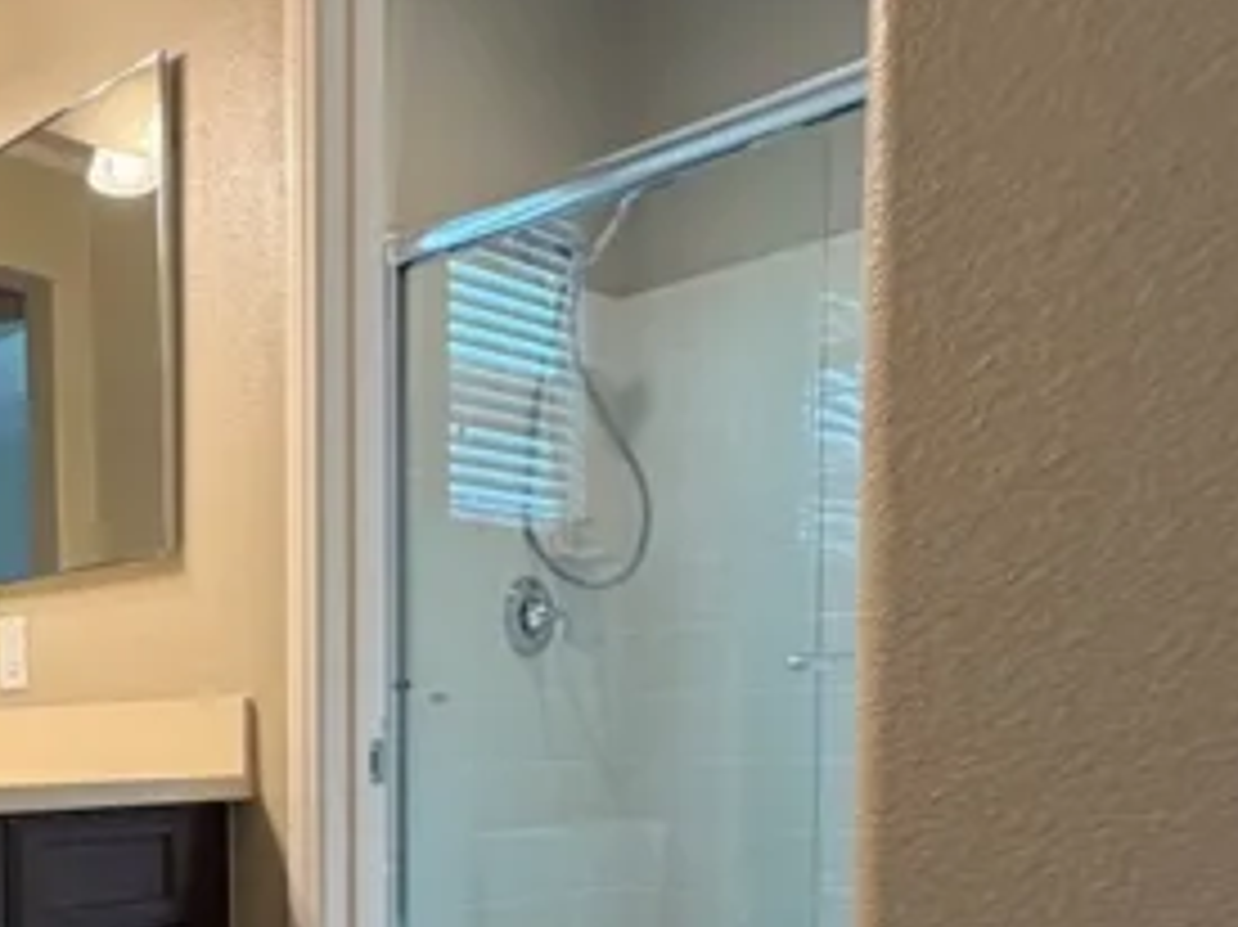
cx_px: -92
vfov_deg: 35.8
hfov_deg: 40.5
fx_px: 1358
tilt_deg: -1.3
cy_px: 806
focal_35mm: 38
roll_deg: +1.5
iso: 200
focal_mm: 2.22
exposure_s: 1/60
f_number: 2.2
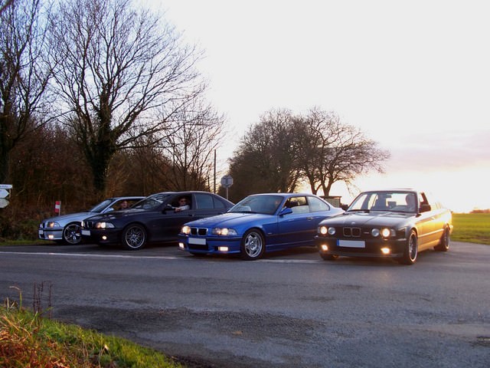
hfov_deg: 52.6
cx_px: 245
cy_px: 184
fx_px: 495
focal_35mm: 35
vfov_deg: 40.7
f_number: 2.8
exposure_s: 1/60
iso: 80
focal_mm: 6
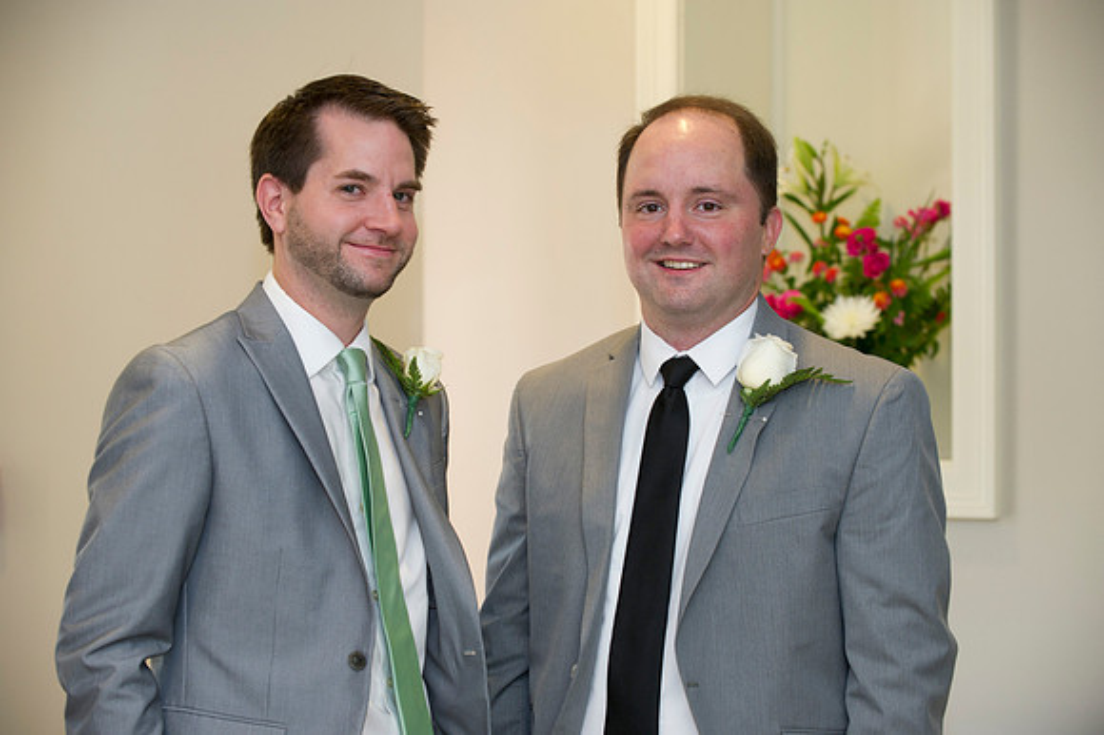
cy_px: 368
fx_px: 2912
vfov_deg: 14.4
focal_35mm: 95
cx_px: 552
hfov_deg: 21.5
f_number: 4
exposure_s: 1/100
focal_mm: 95
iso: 800
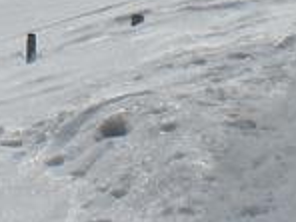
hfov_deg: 8.0
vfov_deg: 6.0
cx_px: -262
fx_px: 2027
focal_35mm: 237
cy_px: -330
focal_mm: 6.3
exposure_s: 1/2000
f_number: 4.4
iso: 50
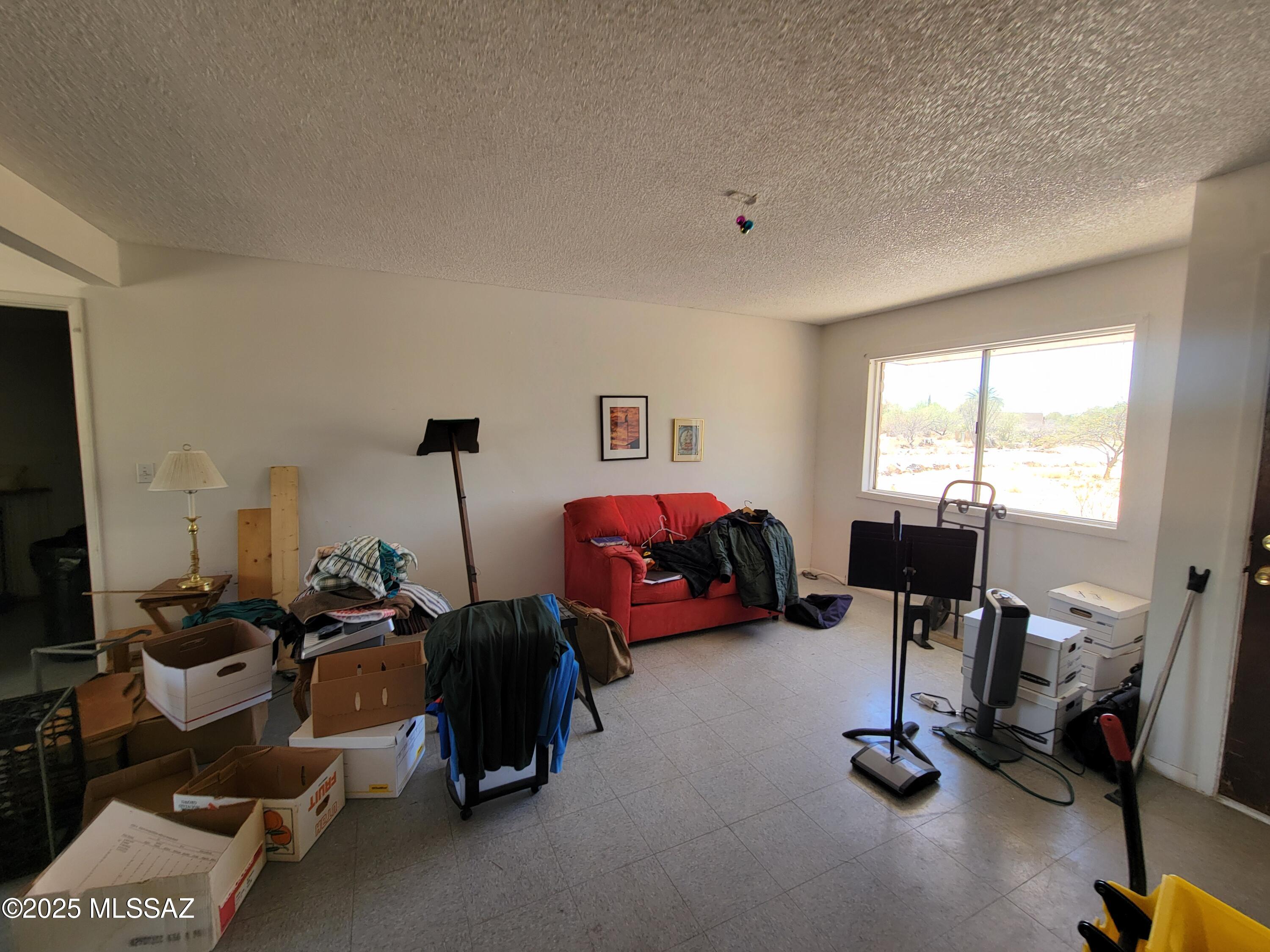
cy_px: 476
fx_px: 477
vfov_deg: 89.9
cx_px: 635
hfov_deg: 106.2
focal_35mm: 13
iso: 50
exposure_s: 1/60
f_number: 2.2
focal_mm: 2.2
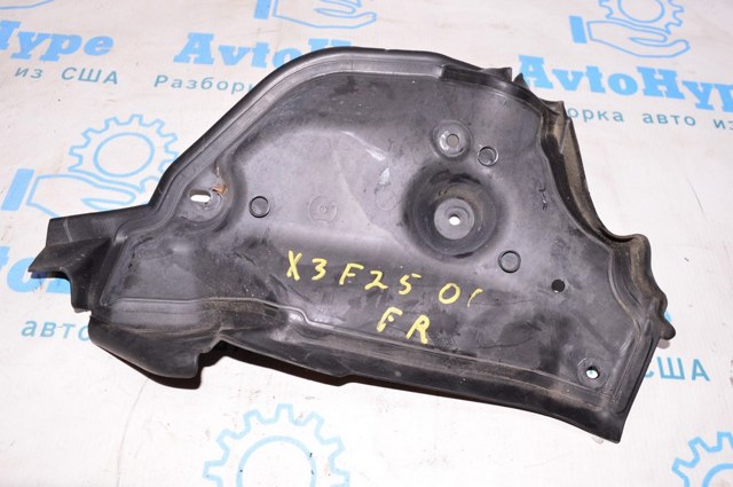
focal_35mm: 33
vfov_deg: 39.9
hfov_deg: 57.3
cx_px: 366
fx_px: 671
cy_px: 244
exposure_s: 1/200
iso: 1600
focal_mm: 22
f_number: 8
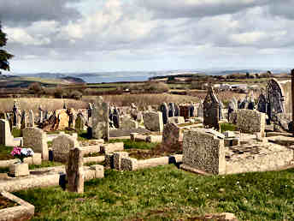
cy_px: 110
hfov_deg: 28.2
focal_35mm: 69
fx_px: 586
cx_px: 147
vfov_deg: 21.3
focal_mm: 11.7
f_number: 4.4
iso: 100
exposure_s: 1/640
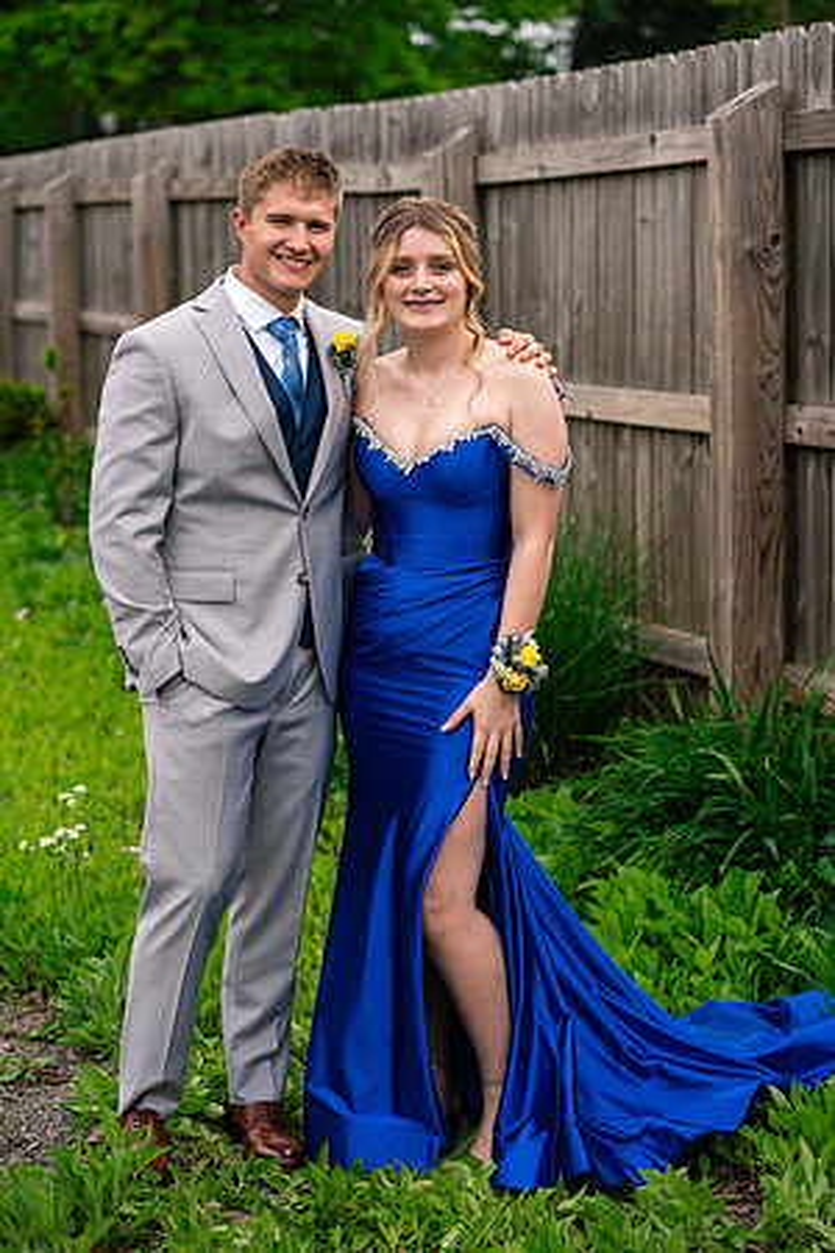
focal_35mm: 85
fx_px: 2957
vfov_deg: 23.9
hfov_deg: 16.1
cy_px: 626
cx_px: 418
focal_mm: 85
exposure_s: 1/1000
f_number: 3.5
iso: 400
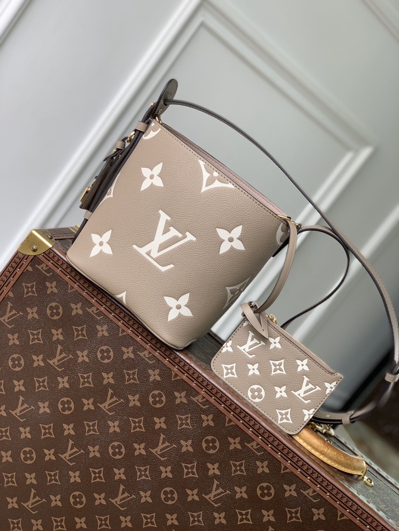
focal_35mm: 52
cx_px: 200
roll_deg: -37.3
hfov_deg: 28.0
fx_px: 799
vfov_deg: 36.8
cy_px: 266
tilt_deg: -9.7
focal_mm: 6
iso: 16
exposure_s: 1/129
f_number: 2.4
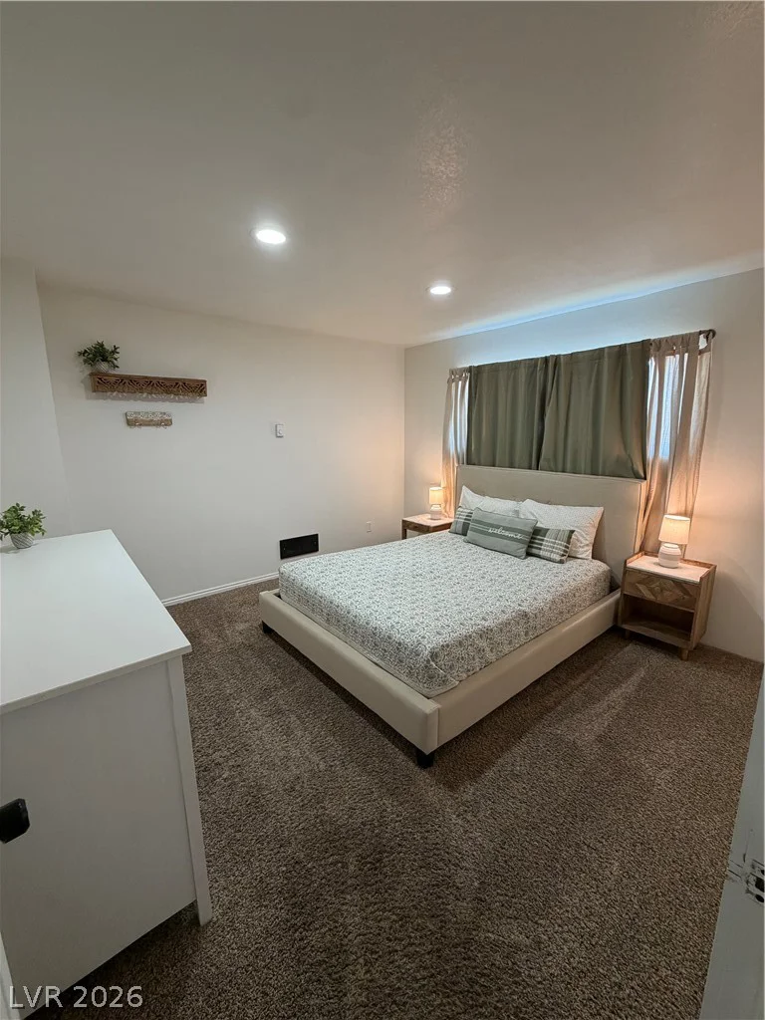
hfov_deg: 85.7
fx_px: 413
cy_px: 510
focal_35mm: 14
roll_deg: +1.0
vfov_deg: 102.1
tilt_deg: -10.4
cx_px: 382
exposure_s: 1/60
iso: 200
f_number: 2.2
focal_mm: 2.22
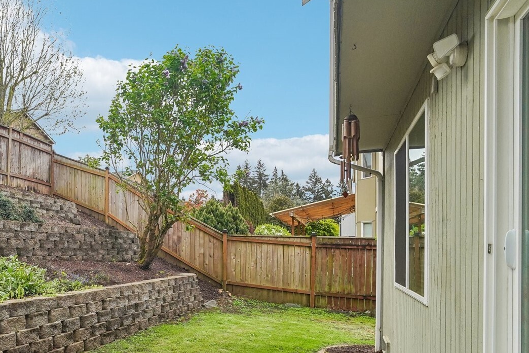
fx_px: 382
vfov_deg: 48.0
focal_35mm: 26
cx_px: 122
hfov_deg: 64.5
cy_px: 256
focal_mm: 16
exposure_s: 1/800
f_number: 8
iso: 1600
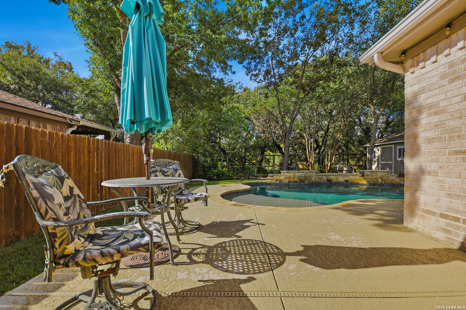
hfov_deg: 95.0
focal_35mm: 16
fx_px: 214
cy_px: 155
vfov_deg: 72.1
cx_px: 233
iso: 125
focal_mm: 11
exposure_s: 1/400
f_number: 5
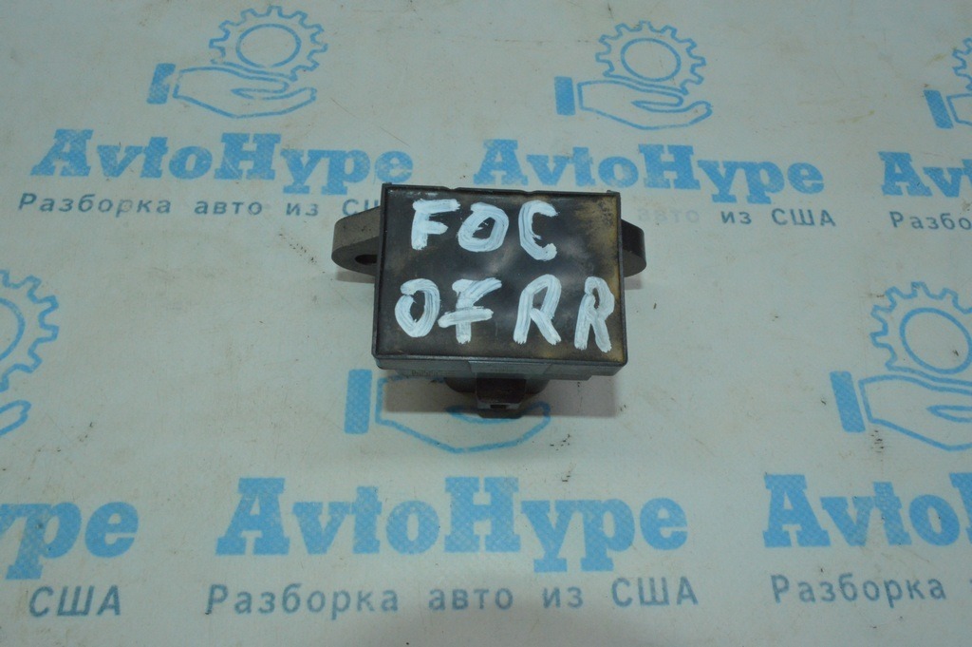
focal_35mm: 27
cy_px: 324
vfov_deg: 47.9
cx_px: 486
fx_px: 728
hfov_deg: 67.4
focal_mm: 18
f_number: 22
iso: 2500
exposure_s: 1/50
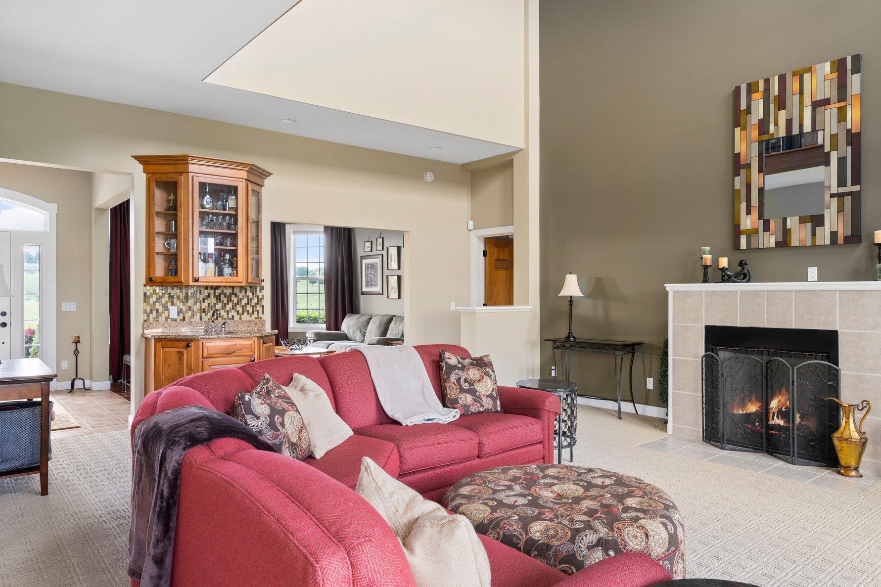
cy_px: 306
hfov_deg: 76.1
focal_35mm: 23
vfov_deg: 55.1
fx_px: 563
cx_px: 455
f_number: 10
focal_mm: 20
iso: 250
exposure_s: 1.6
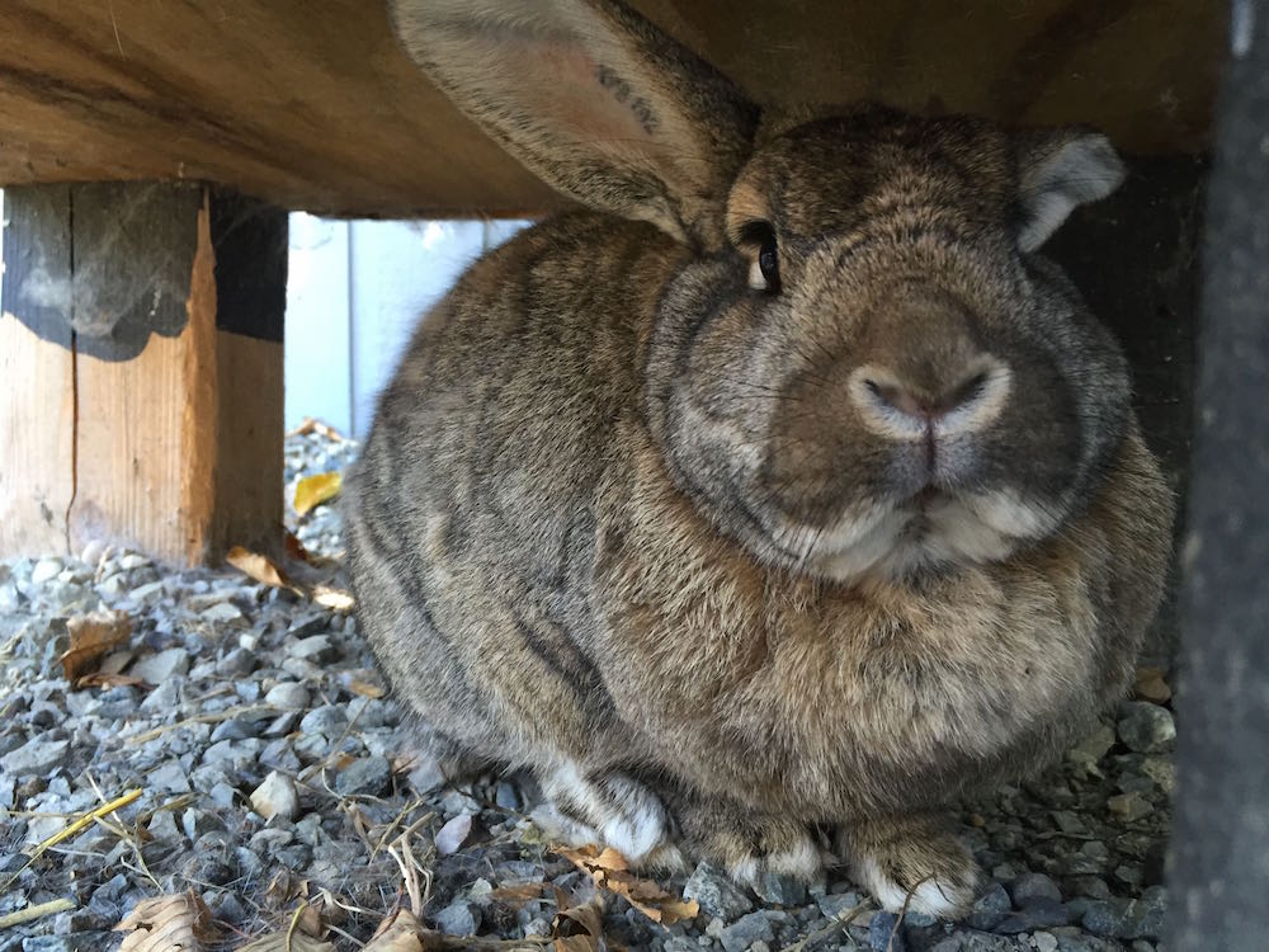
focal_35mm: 29
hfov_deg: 61.7
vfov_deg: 48.2
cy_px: 476
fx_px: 1063
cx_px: 634
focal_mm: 4.15
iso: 100
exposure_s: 1/30
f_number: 2.2
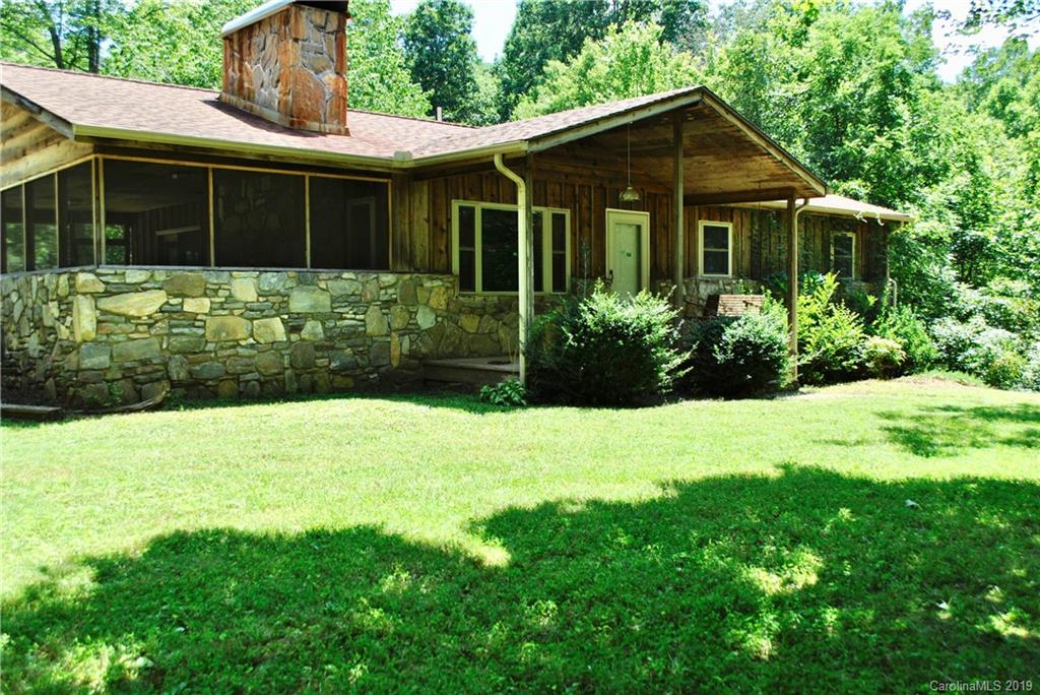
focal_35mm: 33
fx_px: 954
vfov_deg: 40.0
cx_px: 520
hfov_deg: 57.2
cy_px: 348
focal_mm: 22
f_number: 6.3
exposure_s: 1/160
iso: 100
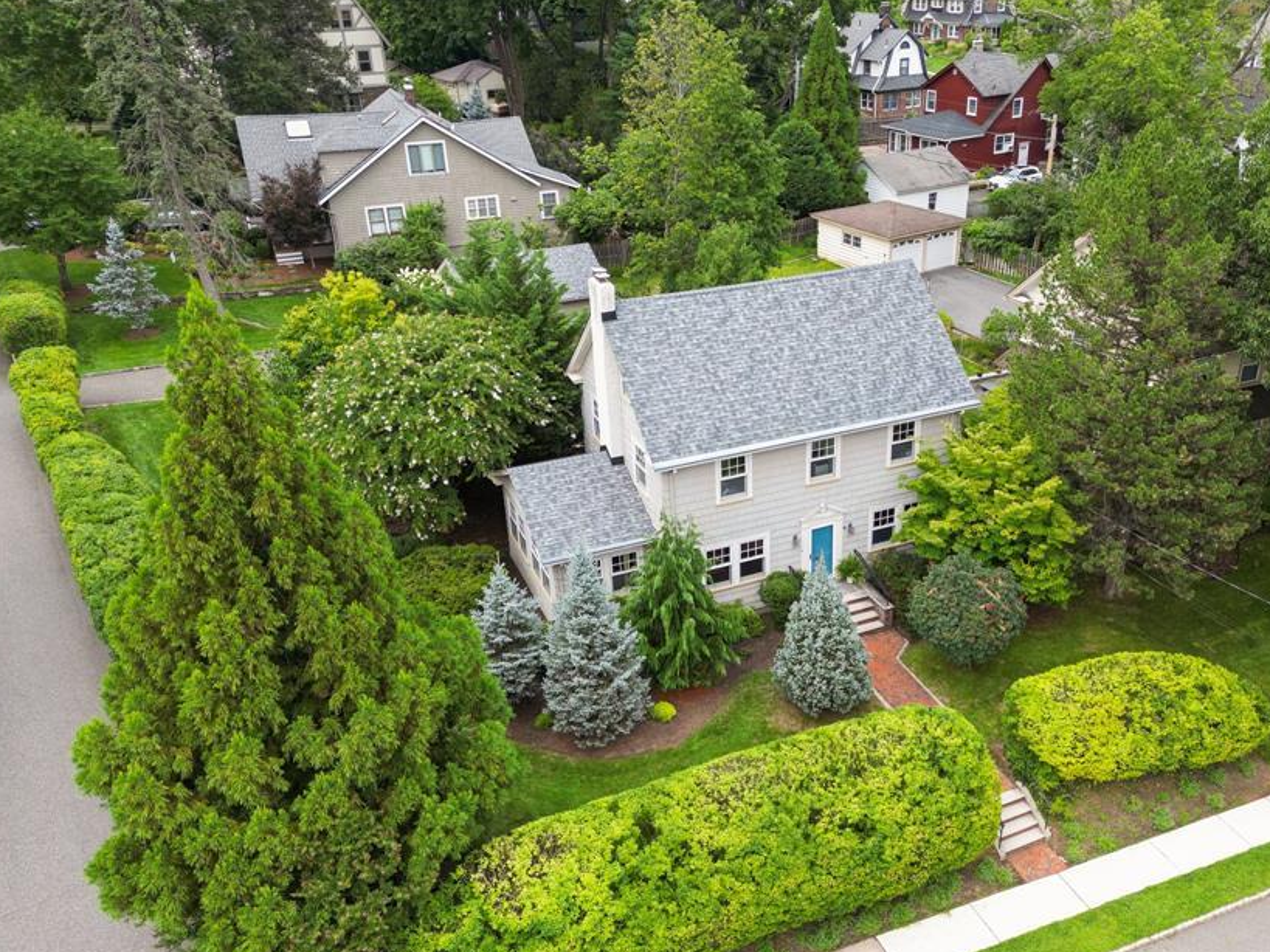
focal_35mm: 30
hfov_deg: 59.5
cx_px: 754
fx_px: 1100
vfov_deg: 46.8
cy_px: 490
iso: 110
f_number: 1.7
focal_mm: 6.7
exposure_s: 1/730
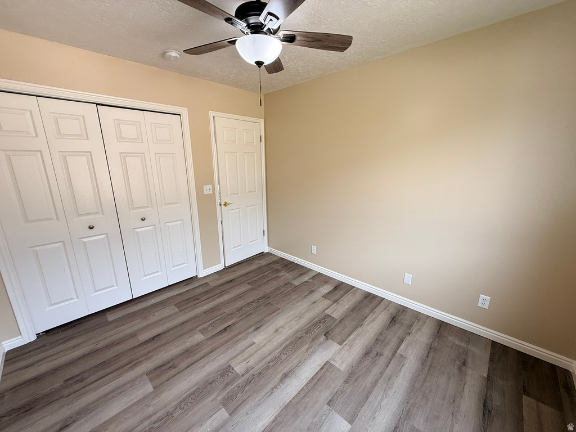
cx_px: 288
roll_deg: +0.6
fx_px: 233
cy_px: 216
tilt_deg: -11.7
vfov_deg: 85.7
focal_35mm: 14
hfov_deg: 102.1
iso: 80
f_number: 2.2
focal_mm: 2.22
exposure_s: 1/99
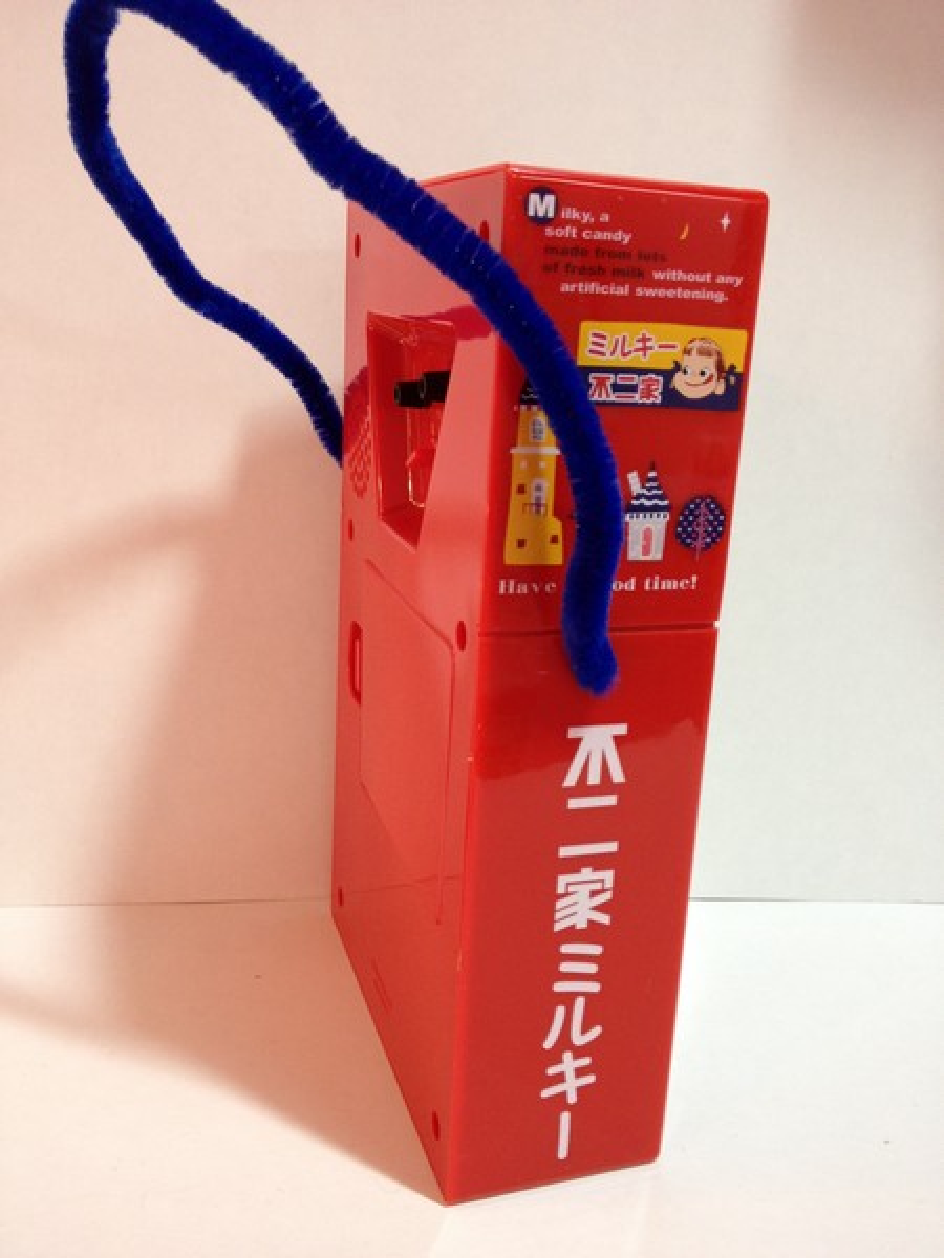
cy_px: 629
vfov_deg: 52.6
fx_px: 1273
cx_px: 472
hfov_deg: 40.7
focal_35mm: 35
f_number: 2.4
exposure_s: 1/20
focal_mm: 4.28
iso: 100
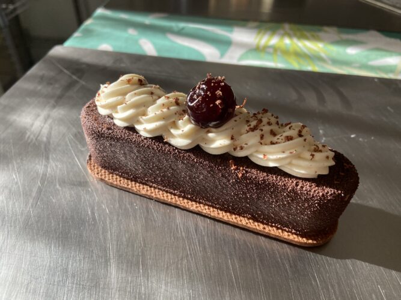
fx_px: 301
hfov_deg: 67.3
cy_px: 150
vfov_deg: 53.0
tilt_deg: -42.4
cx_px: 200
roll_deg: -2.3
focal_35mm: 26
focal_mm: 4.25
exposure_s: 1/121
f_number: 1.8
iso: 125
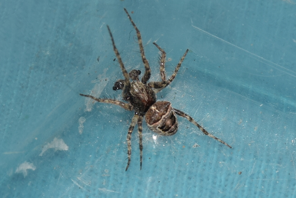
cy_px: 99
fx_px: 1728
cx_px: 148
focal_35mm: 210
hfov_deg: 9.8
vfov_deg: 6.6
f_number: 13
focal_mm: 140
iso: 100
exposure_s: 1/160
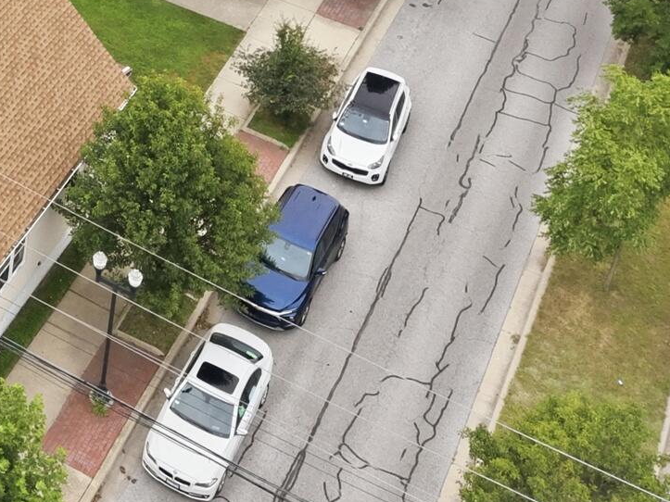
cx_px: -262
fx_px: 1606
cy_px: -300
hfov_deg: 20.9
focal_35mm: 83
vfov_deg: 16.0
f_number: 1.8
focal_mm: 8.7
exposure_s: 1/2500
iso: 300
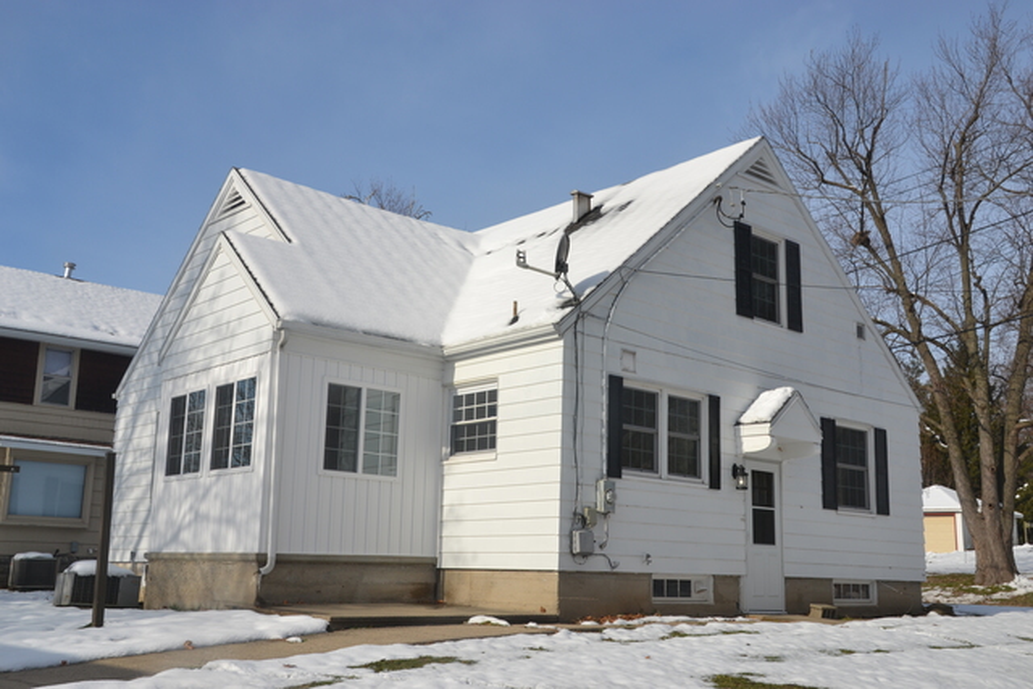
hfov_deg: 49.5
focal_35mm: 39
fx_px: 1119
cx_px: 516
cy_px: 344
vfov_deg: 34.2
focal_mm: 26
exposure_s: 1/320
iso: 100
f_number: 9
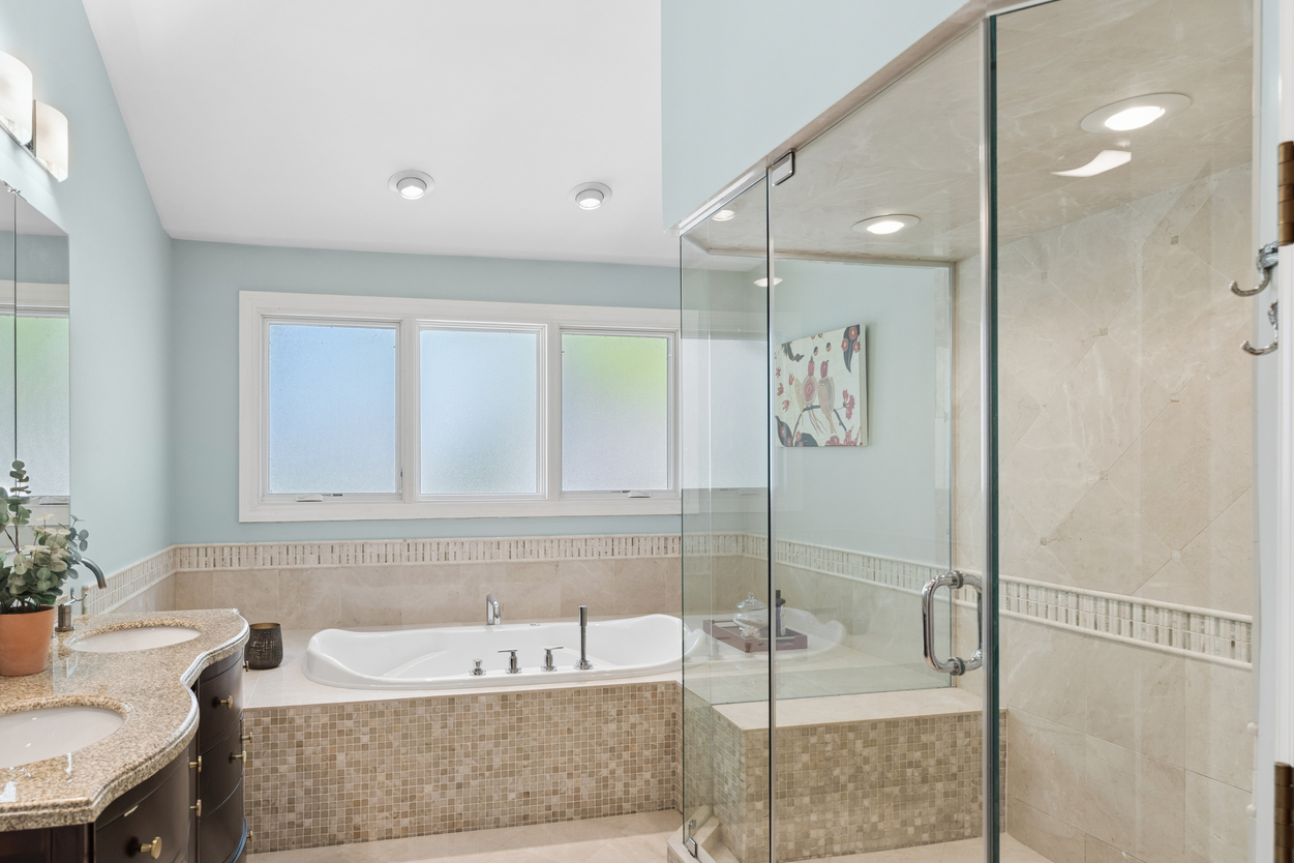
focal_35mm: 22
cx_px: 544
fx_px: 791
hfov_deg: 78.0
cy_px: 462
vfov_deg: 57.2
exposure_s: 1/15
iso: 200
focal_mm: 17
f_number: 8
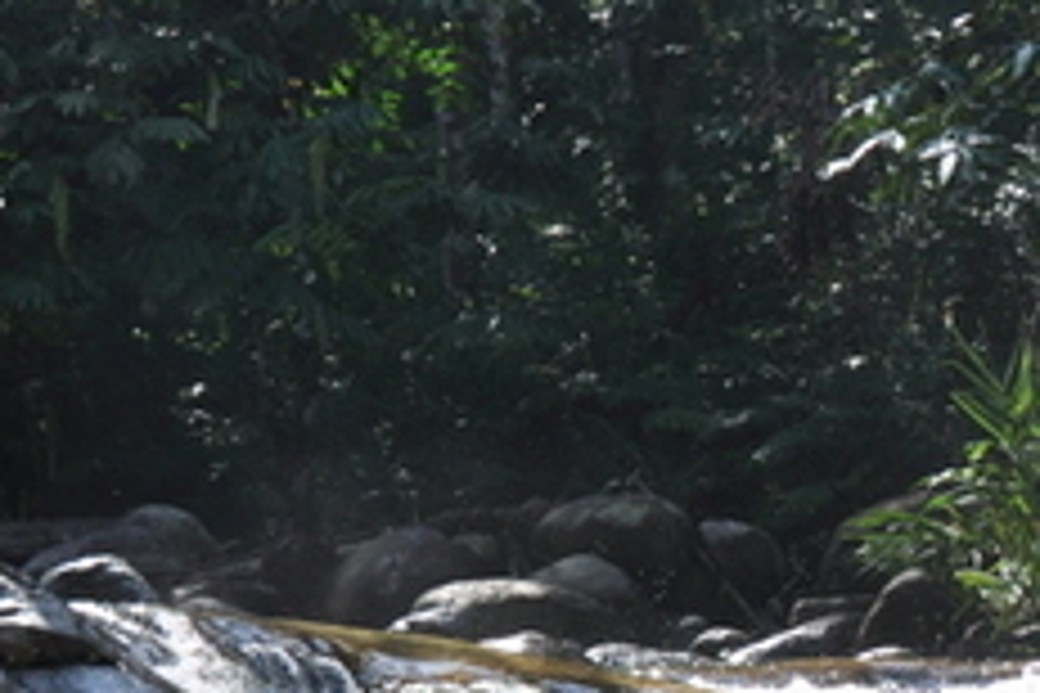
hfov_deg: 10.8
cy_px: 790
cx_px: 1301
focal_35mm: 187
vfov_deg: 7.3
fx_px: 5402
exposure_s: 1/250
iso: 200
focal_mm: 36
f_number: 8
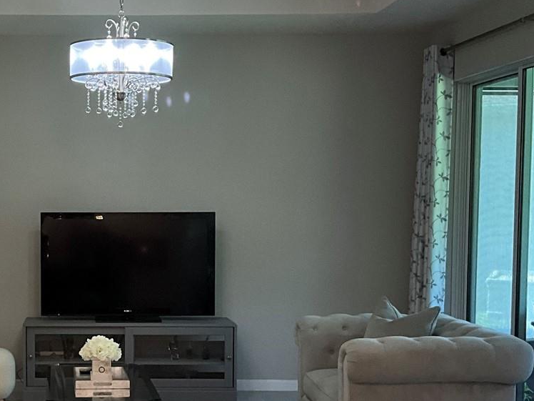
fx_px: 956
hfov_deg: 30.2
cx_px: 79
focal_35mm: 62
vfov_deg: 23.5
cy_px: 266
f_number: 1.8
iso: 80
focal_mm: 3
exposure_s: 1/60
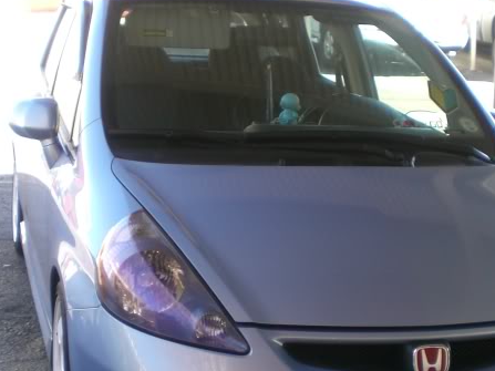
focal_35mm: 68
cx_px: 297
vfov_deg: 21.5
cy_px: 262
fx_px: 972
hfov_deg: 28.5
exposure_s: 1/60
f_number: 3.1
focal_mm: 6.3
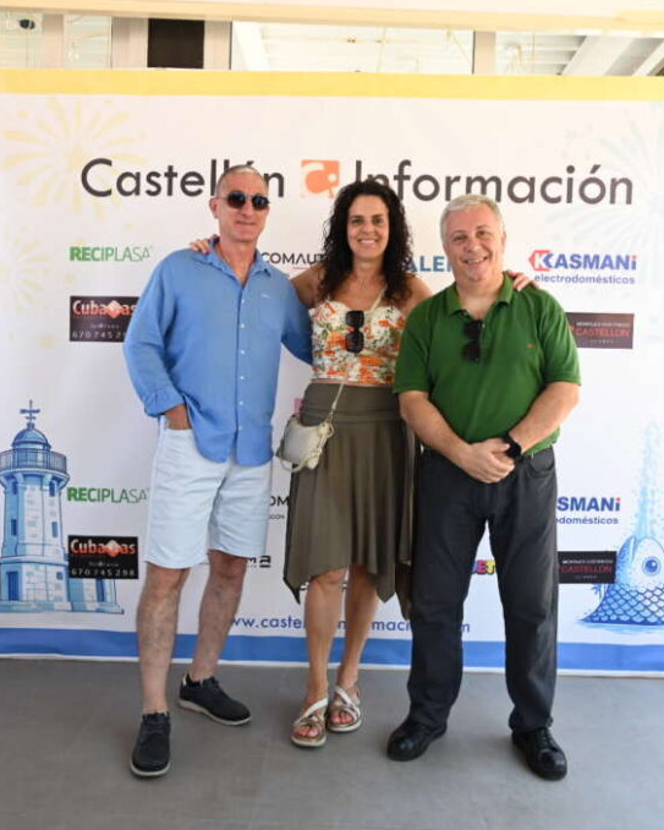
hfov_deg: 43.3
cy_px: 414
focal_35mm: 34
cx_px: 358
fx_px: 835
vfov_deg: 52.8
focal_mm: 24
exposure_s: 1/125
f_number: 5
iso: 400
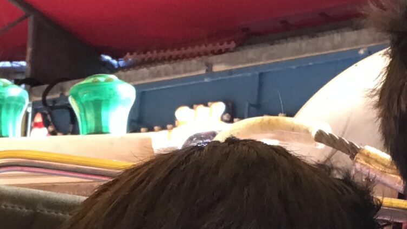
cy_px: 291
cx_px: 173
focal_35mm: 119
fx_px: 1284
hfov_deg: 18.0
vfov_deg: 10.0
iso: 25
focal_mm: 2.87
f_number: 2.2
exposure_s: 1/30
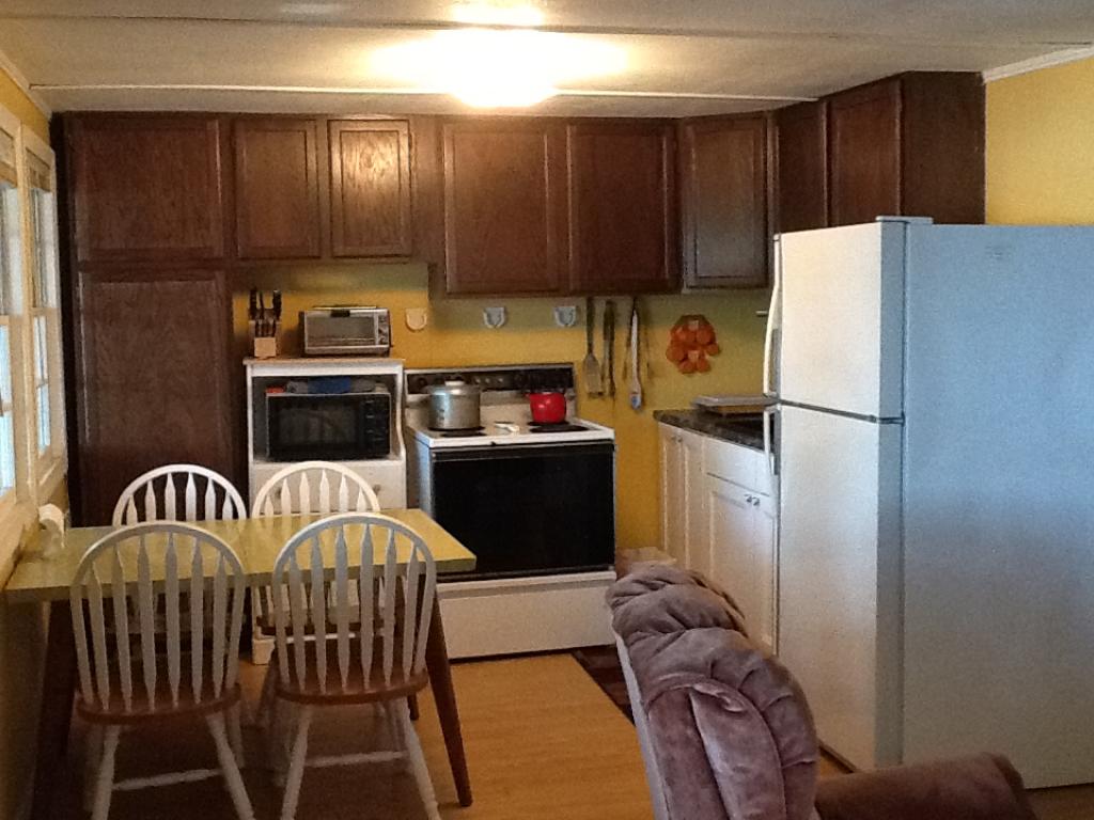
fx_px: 1391
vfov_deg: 32.9
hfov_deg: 42.9
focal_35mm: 44
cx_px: 547
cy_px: 410
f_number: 2.4
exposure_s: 1/30
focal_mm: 2.03
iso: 320
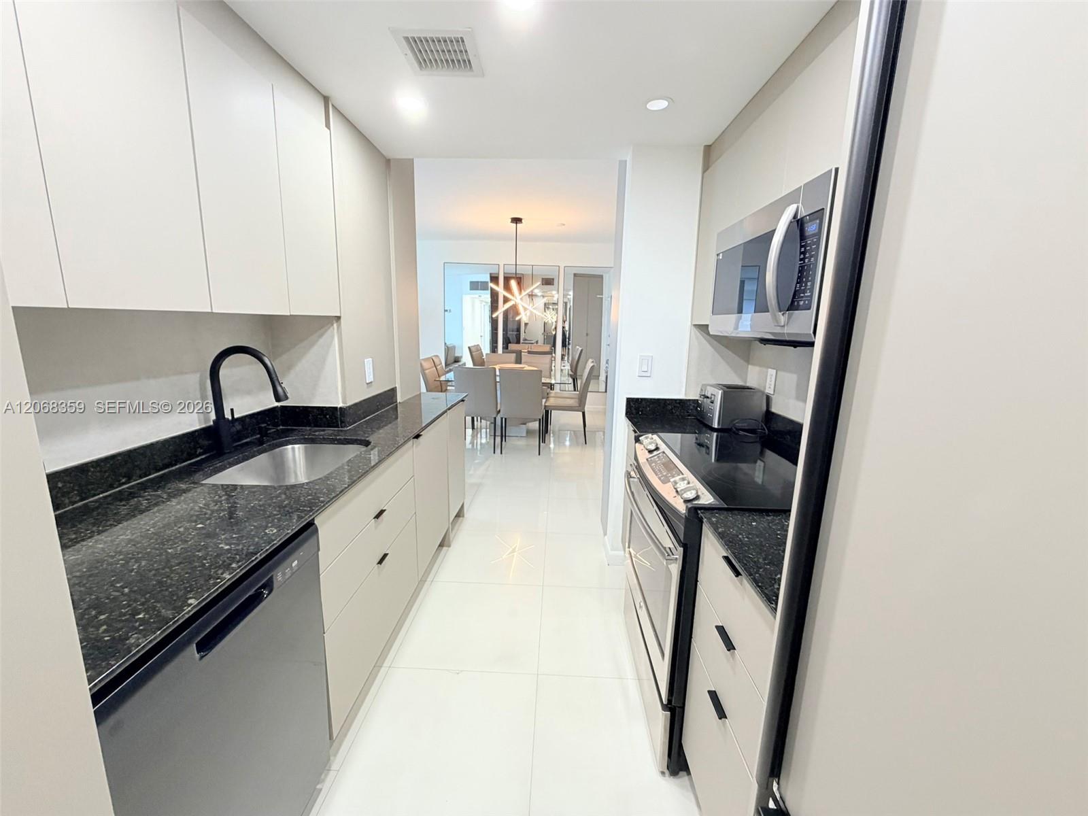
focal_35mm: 14
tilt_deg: -11.8
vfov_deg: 85.7
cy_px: 408
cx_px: 544
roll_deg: -1.6
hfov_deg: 102.1
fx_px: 440
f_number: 2.2
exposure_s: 1/60
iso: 250
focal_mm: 2.22
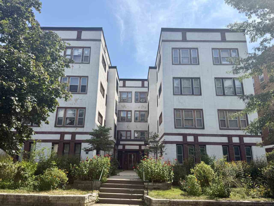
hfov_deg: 71.6
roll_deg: +0.8
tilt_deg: +17.2
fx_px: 190
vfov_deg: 56.8
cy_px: 103
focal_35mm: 24
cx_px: 137
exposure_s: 1/3953
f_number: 1.78
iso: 80
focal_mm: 6.76
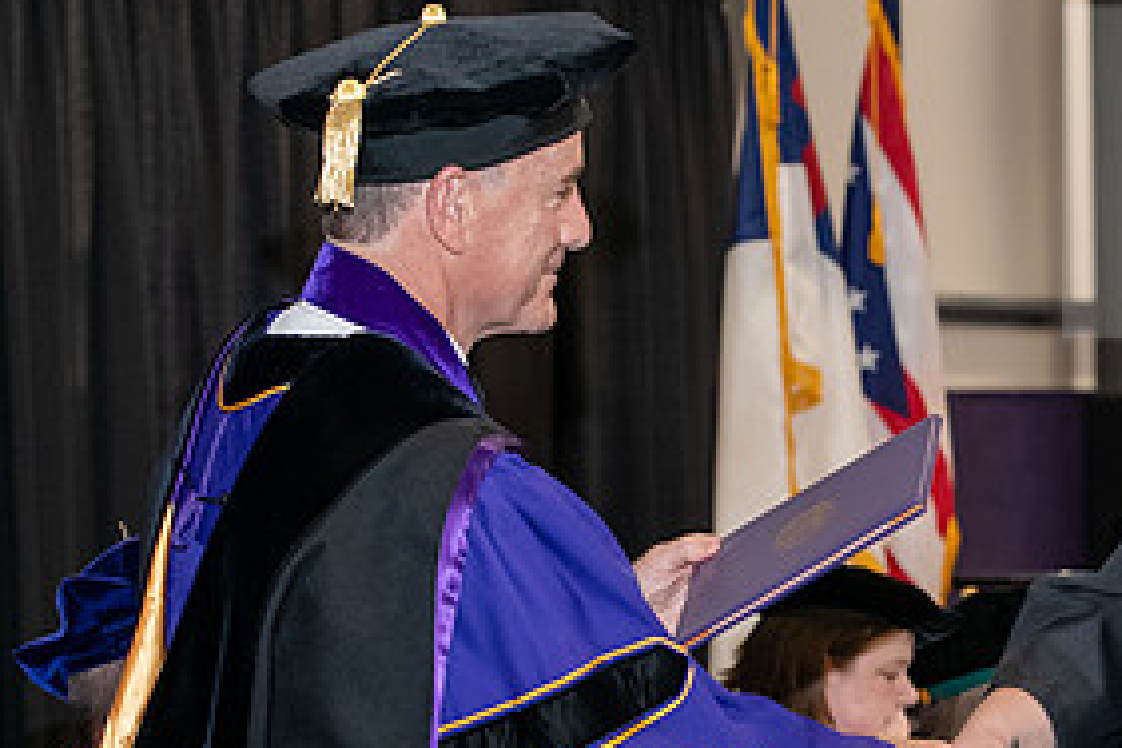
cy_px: 487
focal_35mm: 144
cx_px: 943
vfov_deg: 9.5
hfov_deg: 14.2
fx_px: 4488
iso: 2500
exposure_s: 1/200
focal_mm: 70
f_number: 5
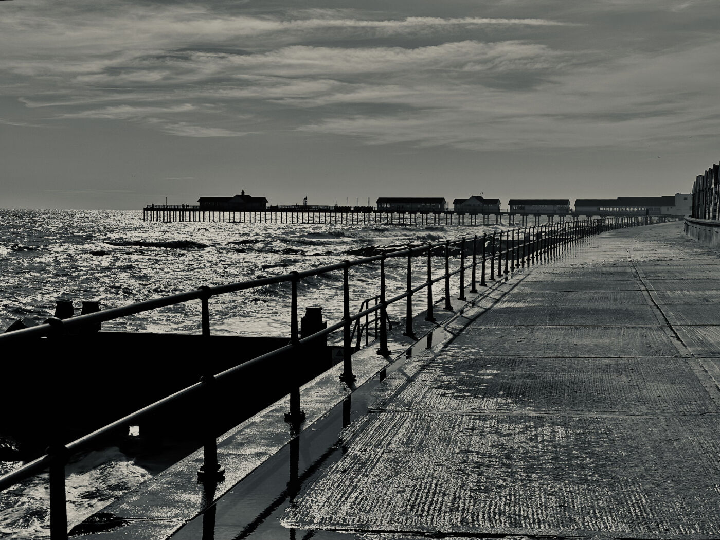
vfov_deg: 30.3
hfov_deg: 39.7
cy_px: 270
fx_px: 998
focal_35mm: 48
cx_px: 360
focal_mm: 6.9
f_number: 1.8
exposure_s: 1/18868
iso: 50
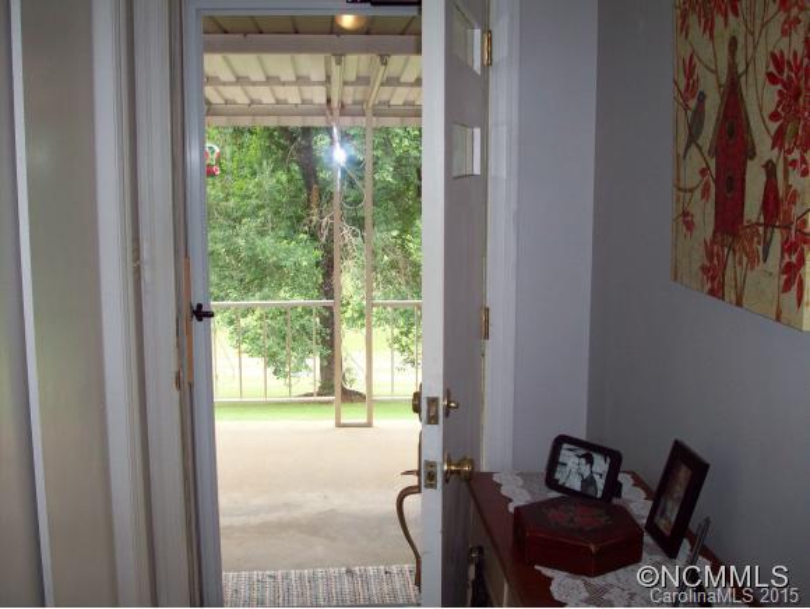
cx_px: 405
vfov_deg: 38.7
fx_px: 867
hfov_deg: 50.1
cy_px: 304
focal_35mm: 37
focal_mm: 6.2
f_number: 2.8
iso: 80
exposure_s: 1/102
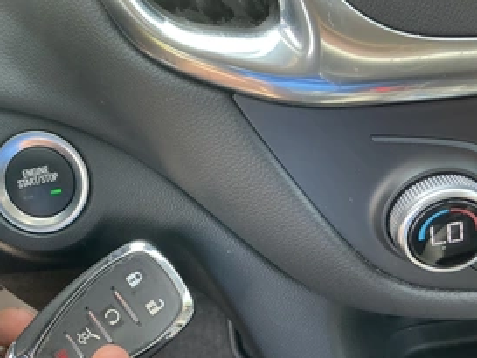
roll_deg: +18.2
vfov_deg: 35.0
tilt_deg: -38.9
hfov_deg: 45.4
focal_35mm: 41
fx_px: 565
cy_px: 220
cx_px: 180
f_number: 1.8
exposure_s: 1/113
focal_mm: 3
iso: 64
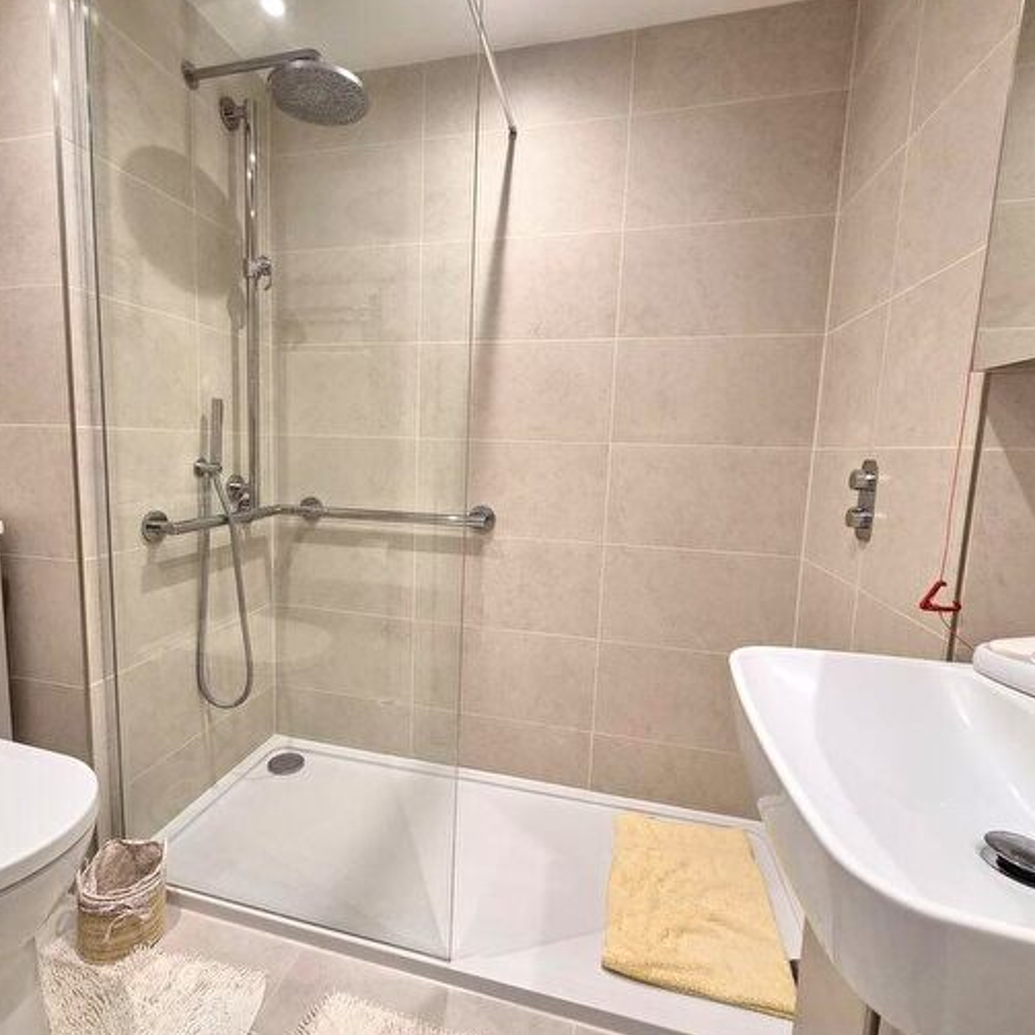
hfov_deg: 86.9
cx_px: 442
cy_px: 515
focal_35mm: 16
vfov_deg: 87.4
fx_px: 541
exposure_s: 1/100
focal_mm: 2.2
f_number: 2.2
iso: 250
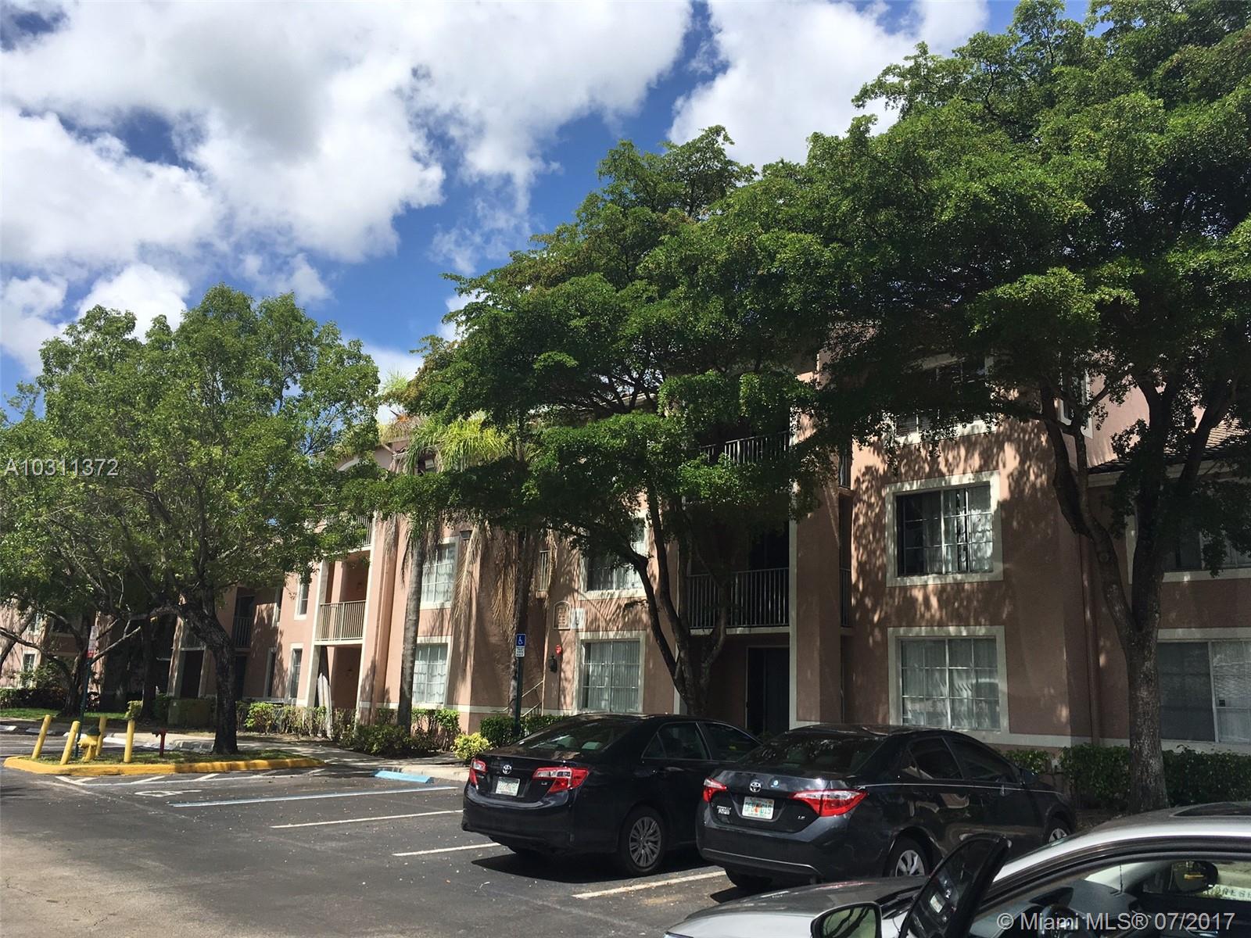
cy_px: 469
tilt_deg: +12.5
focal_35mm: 29
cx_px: 626
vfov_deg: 48.2
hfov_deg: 61.7
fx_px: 1048
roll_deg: -2.9
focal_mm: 4.15
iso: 25
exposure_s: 1/1672
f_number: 2.2
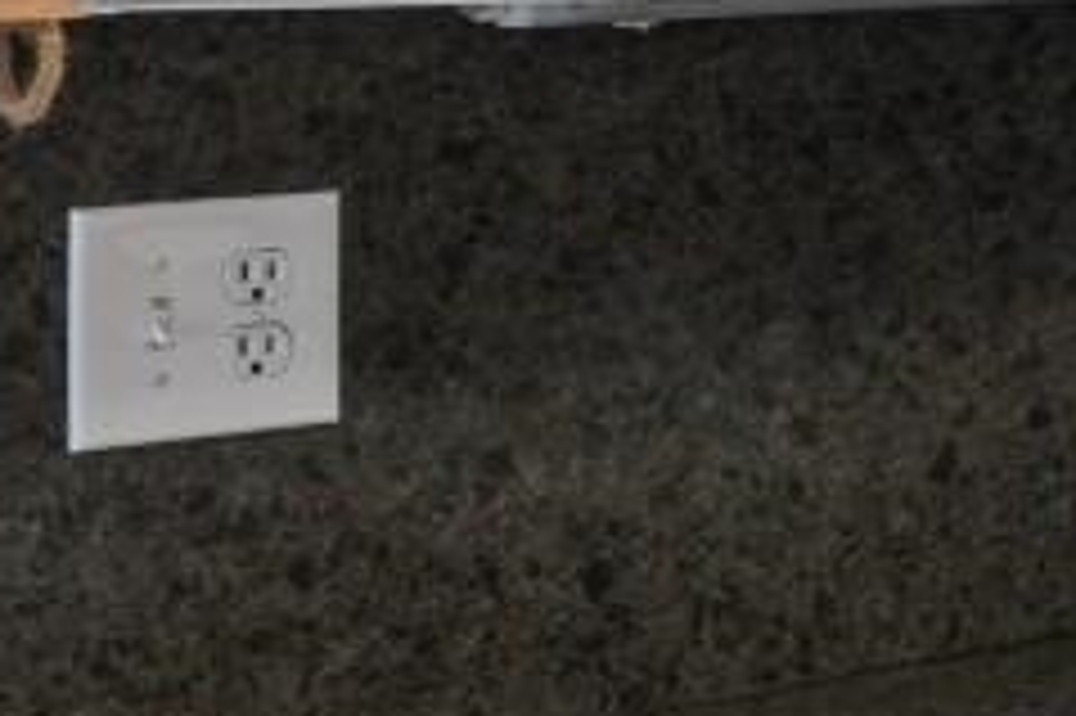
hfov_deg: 12.5
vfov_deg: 10.4
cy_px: -207
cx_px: 2566
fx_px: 3853
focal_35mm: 129
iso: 100
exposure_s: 1/10
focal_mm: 13
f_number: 4.8
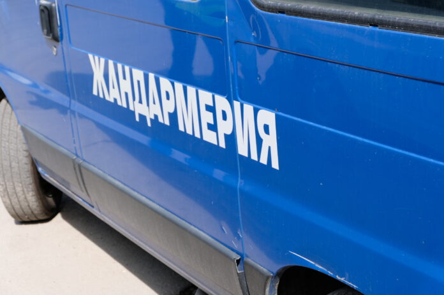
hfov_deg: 27.0
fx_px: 924
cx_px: 222
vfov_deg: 18.2
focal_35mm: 75
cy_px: 148
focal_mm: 50
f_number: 5.6
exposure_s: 1/500
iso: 400
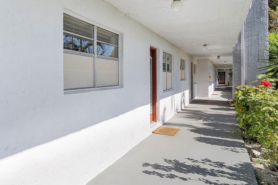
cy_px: 75
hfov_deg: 59.5
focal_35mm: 29
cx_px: 63
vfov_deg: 44.7
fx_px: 224
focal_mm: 10
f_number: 11
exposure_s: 1/125
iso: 100
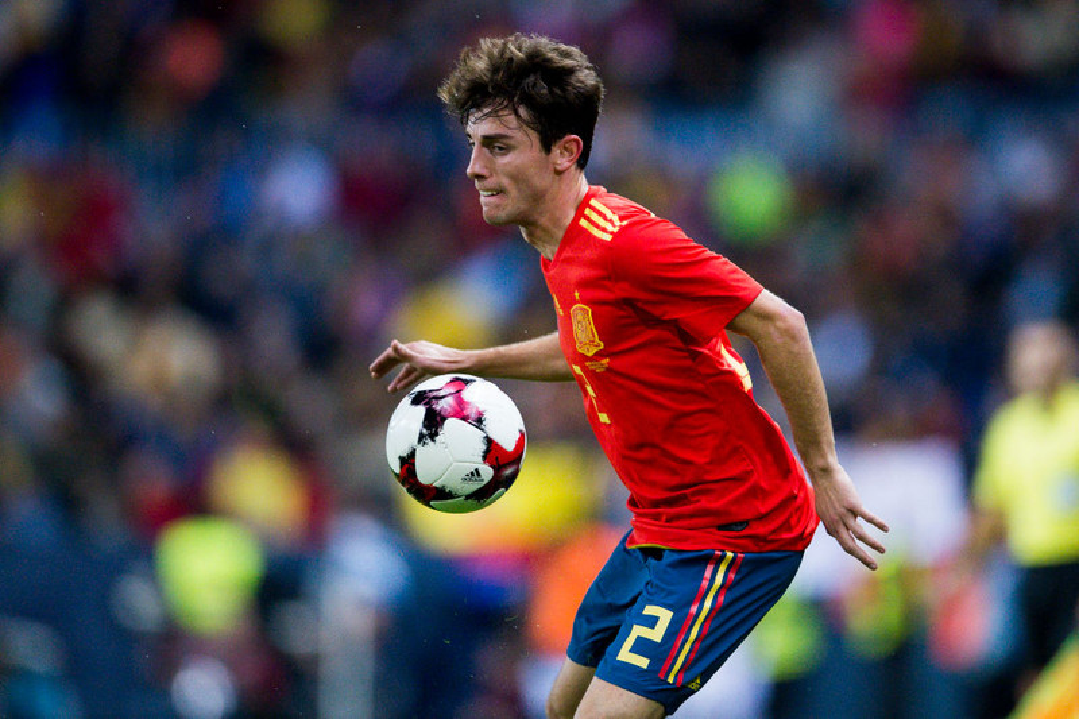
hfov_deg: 5.2
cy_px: 360
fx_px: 11986
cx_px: 540
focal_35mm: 400
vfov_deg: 3.4
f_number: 2.8
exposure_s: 1/1250
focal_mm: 400
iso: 2000
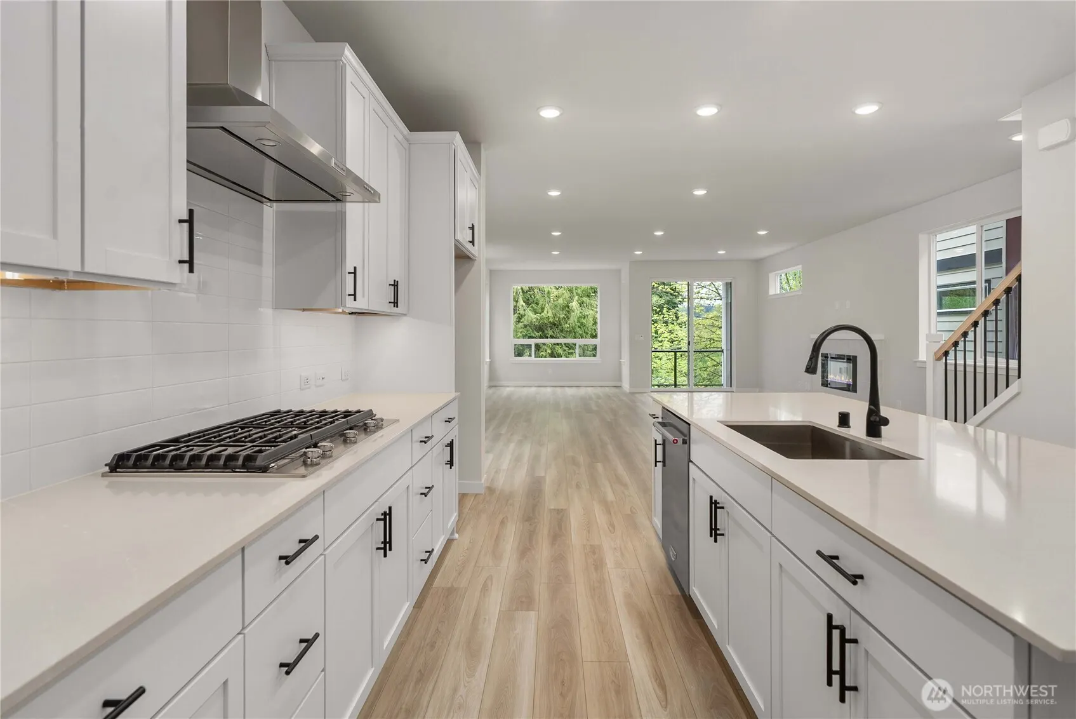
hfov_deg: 90.0
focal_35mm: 18
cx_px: 538
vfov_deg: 67.4
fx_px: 538
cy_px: 360
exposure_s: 1/15
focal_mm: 18
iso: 1000
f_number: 7.1
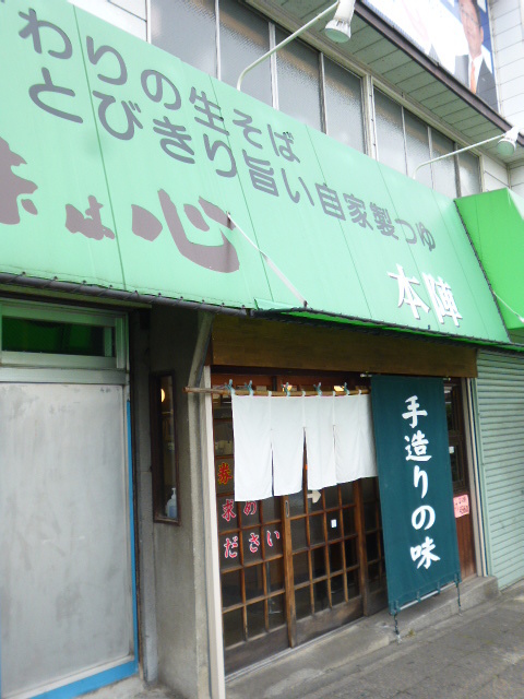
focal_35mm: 30
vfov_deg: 60.0
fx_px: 606
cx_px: 262
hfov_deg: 46.8
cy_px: 350
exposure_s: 1/125
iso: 100
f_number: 3.1
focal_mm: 5.2
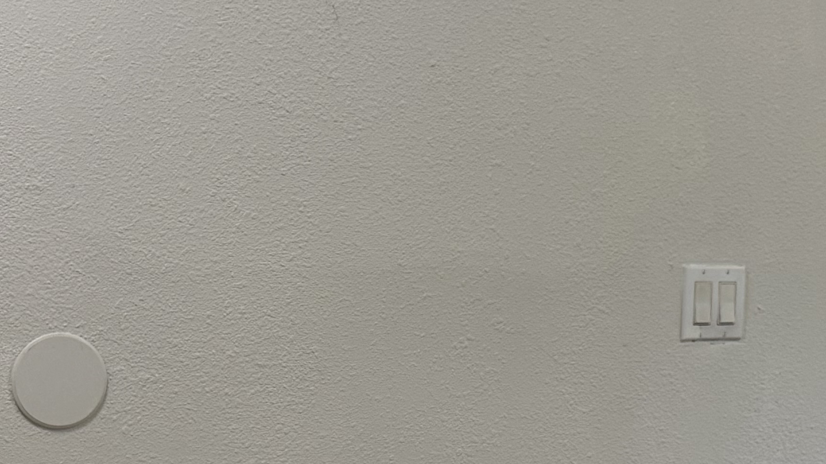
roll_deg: -0.9
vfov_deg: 13.9
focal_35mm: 86
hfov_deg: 24.7
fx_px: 1884
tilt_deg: -5.9
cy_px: 440
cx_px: 440
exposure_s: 1/120
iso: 160
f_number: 1.78
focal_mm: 6.76
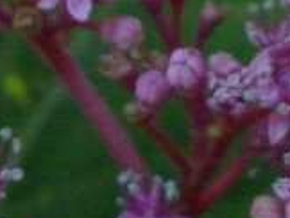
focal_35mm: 2186
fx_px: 18341
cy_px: 301
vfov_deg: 0.7
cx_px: -159
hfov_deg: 0.9
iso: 800
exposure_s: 1/200
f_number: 4.9
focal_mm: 99.7
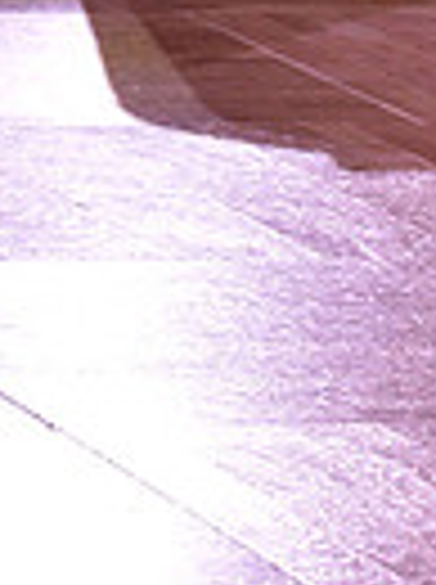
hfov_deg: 2.7
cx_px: 784
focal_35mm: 557
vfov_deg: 3.5
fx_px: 9385
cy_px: -630
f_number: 6.3
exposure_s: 1/250
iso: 2000
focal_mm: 130
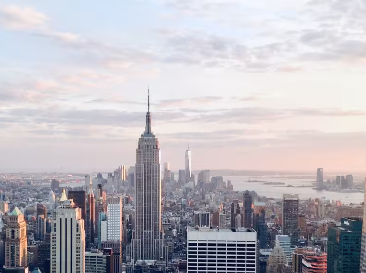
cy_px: 194
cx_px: 154
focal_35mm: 55
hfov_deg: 34.9
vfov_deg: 26.2
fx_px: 580
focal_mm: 4.28
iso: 50
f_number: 2.4
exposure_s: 1/122
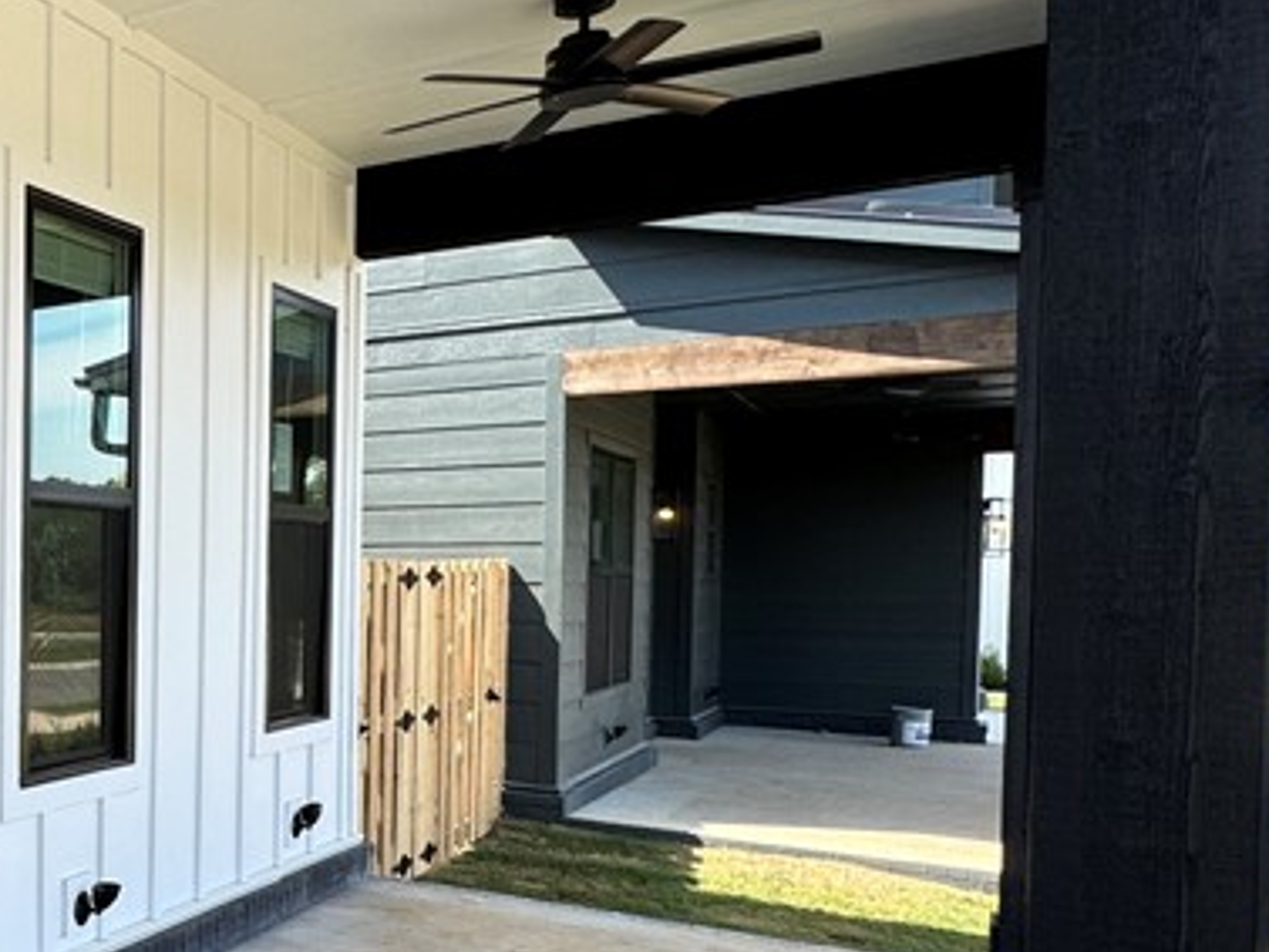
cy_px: 606
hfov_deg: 33.5
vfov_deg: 37.5
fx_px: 1393
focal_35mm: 38
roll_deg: +0.0
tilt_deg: -1.7
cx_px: -427
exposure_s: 1/359
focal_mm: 2.22
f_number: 2.2
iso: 40
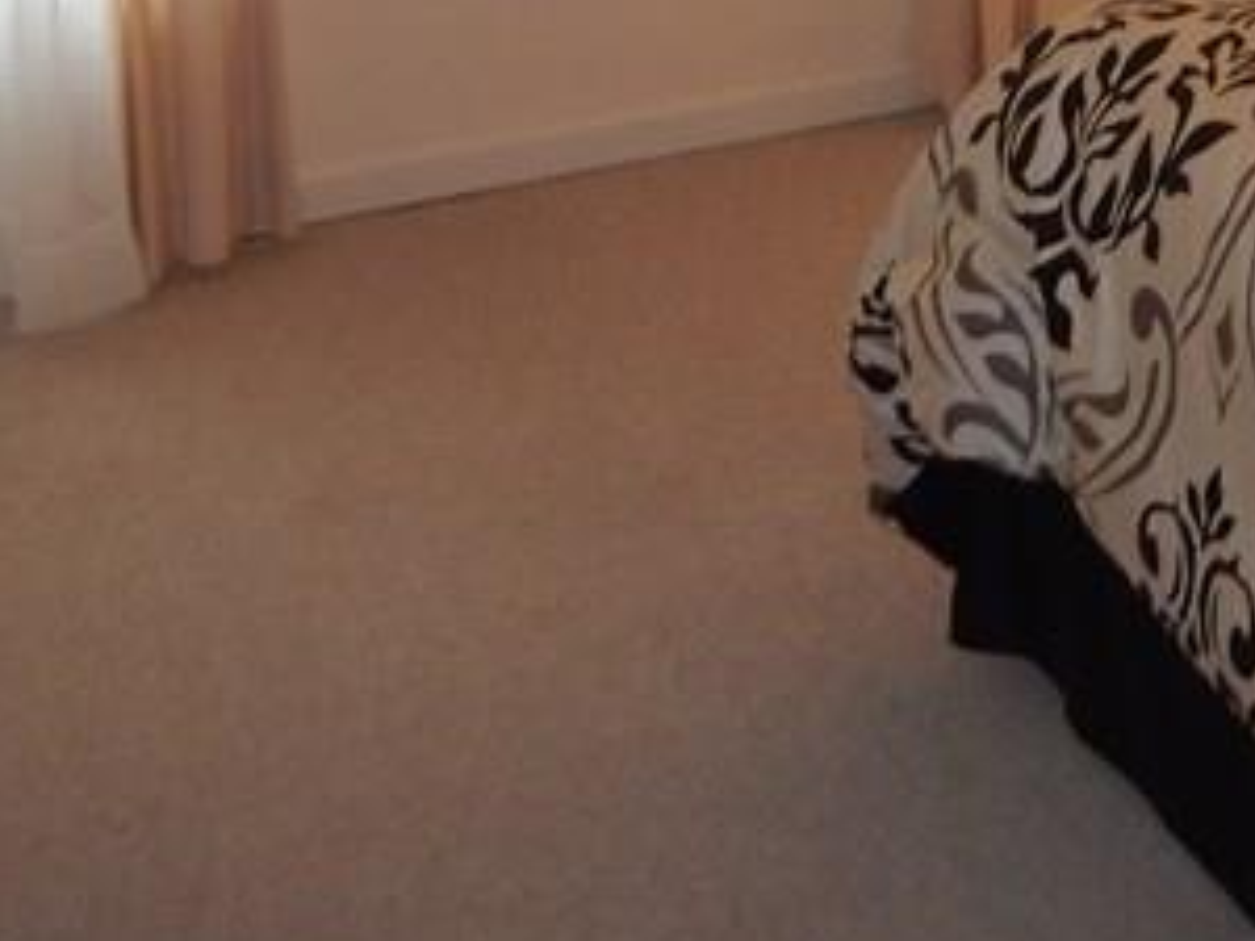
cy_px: -611
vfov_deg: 17.1
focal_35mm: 75
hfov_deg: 24.6
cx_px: 1293
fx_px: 2719
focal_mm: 4
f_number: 3
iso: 160
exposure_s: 1/30
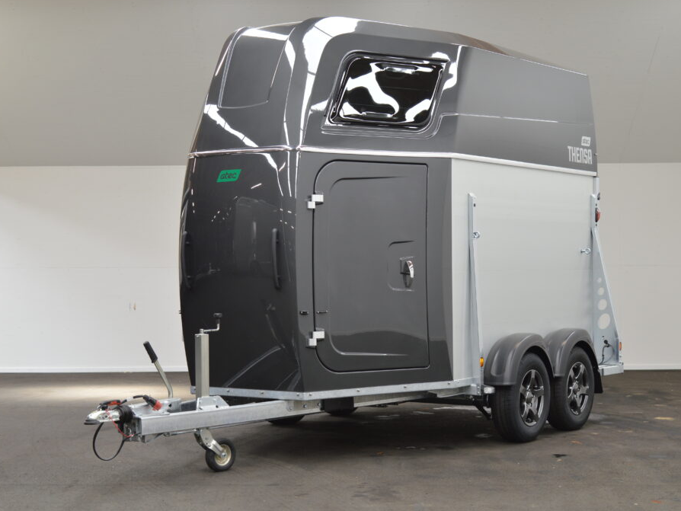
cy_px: 254
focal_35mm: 66
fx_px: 1299
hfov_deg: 29.4
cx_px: 331
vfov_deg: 22.3
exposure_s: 1/4
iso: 100
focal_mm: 40
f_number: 7.1
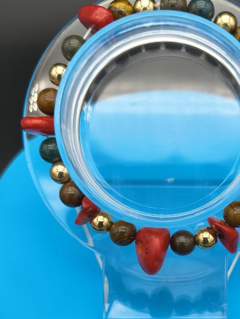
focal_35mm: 40
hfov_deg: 35.2
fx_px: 370
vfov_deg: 45.5
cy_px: 231
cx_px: 179
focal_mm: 4.68
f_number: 1.7
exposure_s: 1/120
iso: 134
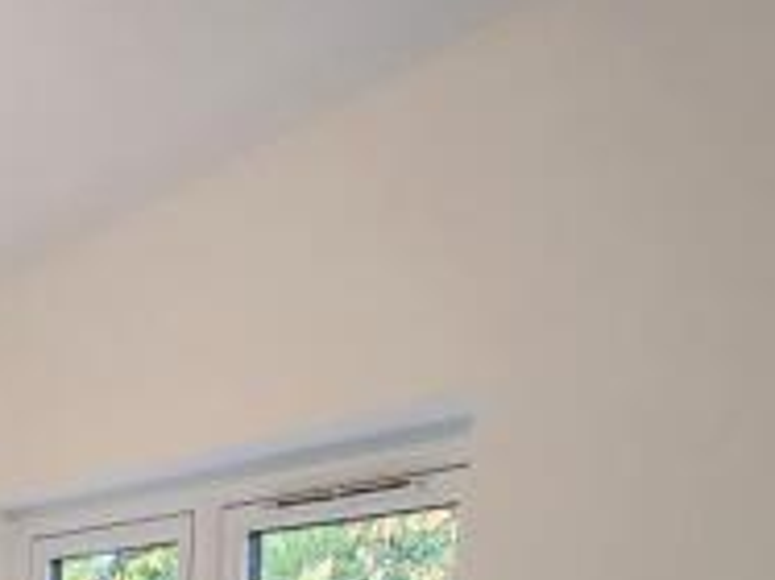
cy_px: 818
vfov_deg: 24.2
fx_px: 1119
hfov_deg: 32.2
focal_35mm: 50
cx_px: -139
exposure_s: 1/50
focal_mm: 1.64
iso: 50
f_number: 2.2
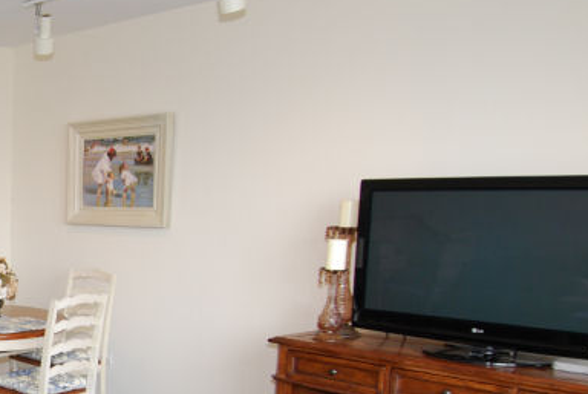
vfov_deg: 27.4
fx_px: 785
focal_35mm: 48
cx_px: -153
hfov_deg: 32.3
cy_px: 330
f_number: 4
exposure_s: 1/60
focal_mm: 12
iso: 200
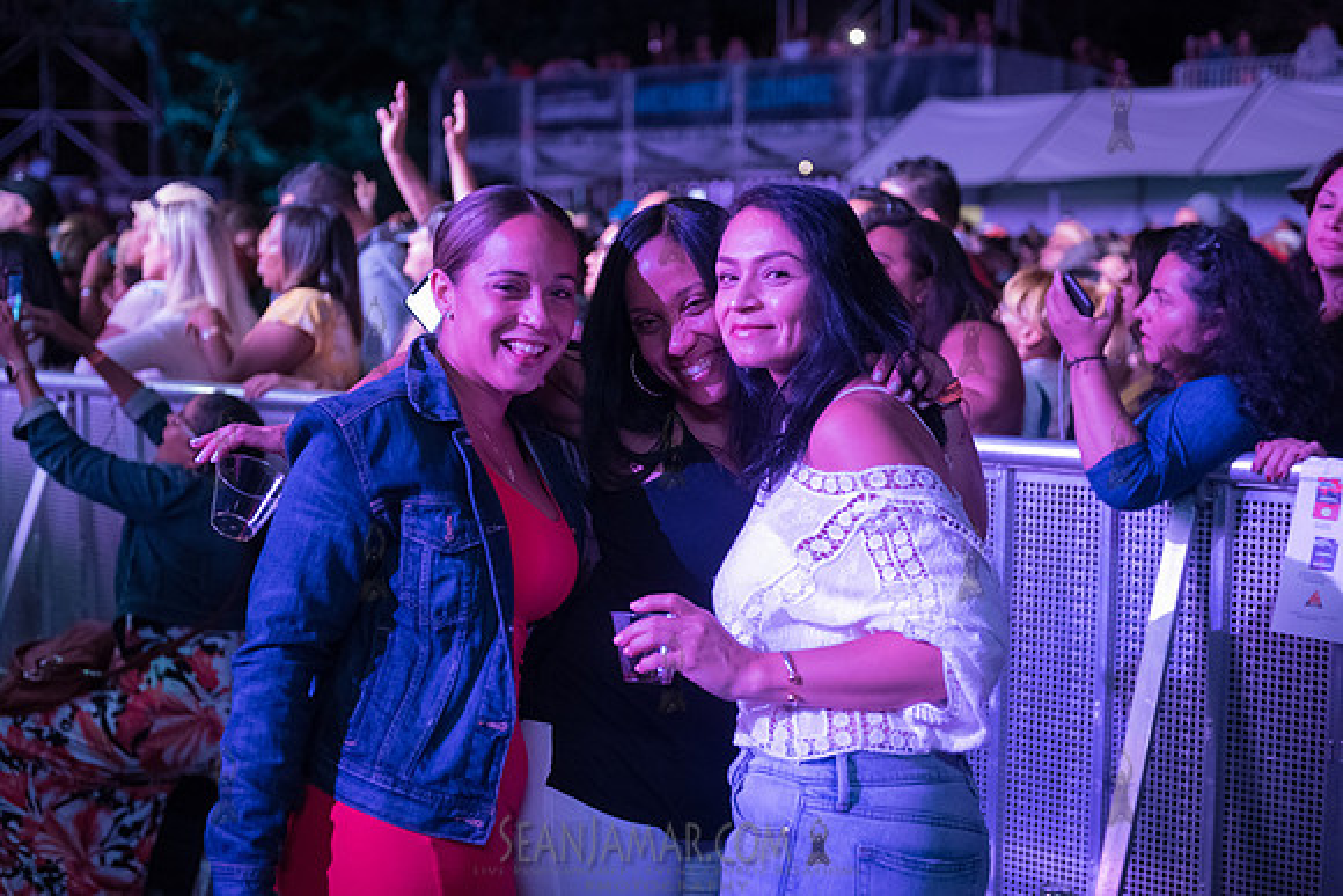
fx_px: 1940
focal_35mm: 52
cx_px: 672
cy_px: 448
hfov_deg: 38.2
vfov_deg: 26.0
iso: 5000
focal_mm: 52
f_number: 3.2
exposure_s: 1/125
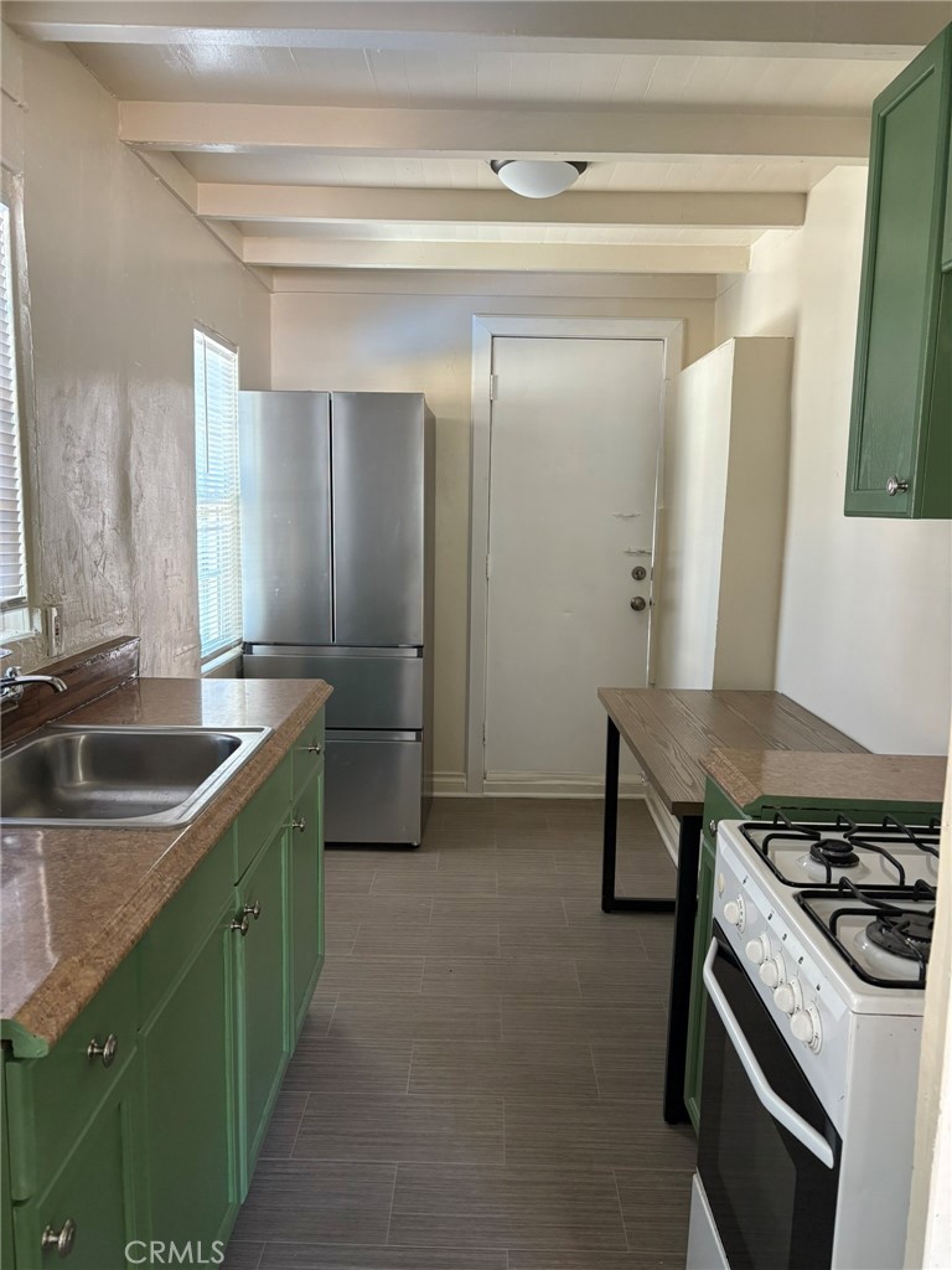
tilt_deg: -7.9
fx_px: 953
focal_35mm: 26
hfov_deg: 53.1
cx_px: 476
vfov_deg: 67.3
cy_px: 635
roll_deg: -1.3
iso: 200
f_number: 1.6
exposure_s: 1/60
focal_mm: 5.96
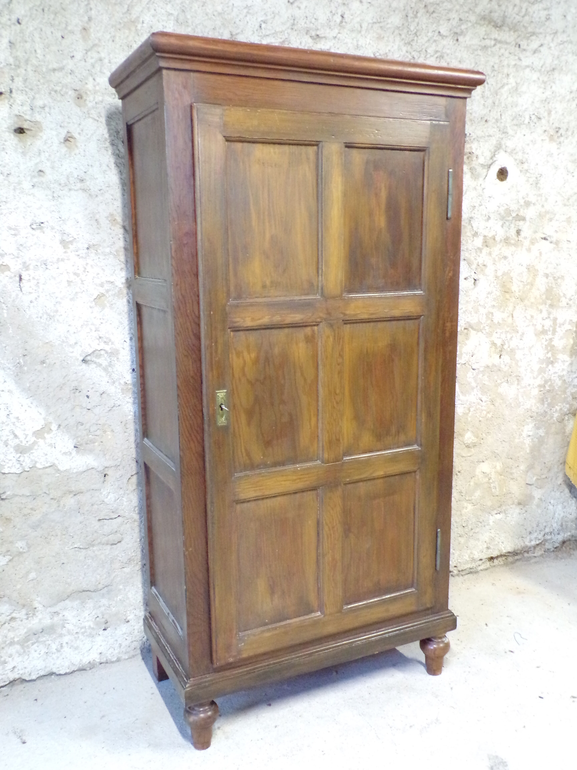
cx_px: 288
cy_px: 385
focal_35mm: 32
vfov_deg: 56.8
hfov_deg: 44.2
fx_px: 711
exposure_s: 1/13
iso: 800
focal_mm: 5.8
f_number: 3.2
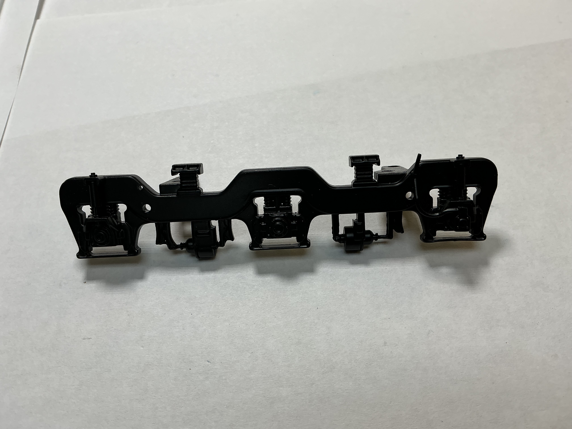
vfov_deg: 48.2
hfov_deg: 61.7
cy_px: 214
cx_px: 286
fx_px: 479
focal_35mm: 29
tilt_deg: -60.5
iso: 20
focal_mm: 3
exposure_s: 1/176
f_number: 1.8
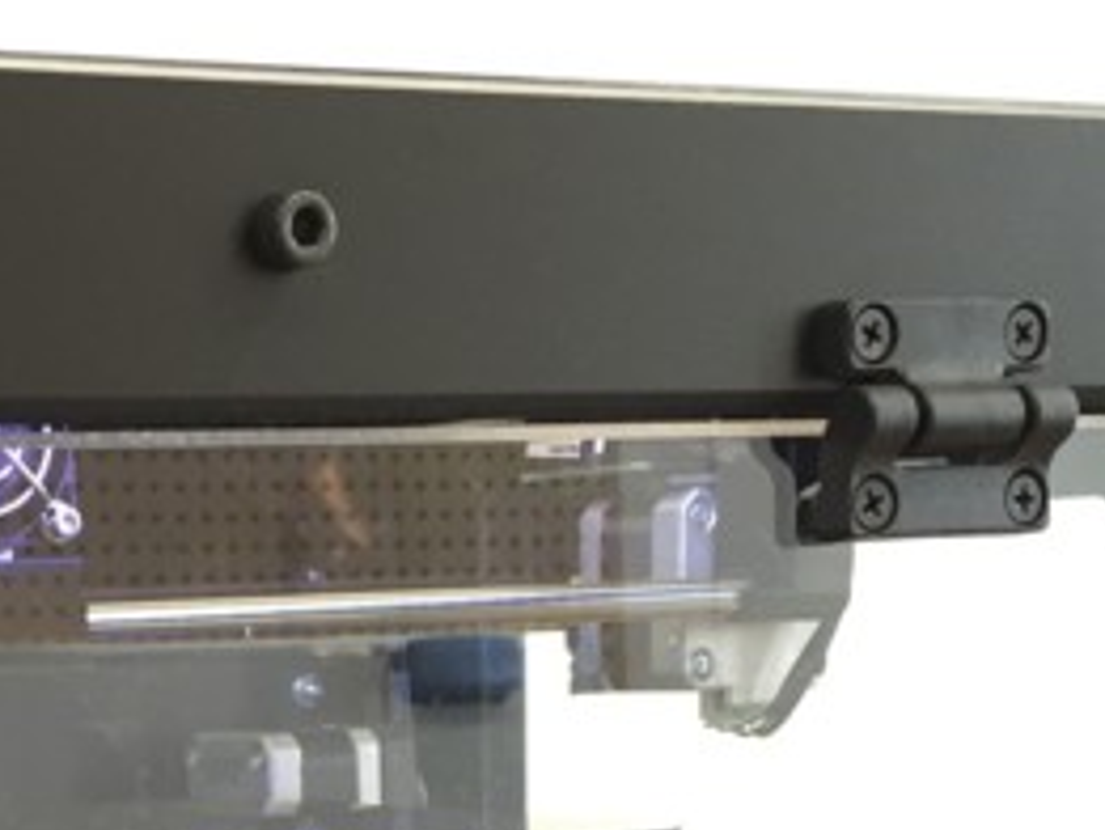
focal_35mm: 89
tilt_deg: -8.8
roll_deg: +3.1
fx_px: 2842
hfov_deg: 21.2
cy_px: 1114
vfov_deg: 15.7
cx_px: -13
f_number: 2.2
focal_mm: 4.15
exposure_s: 1/30
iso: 64
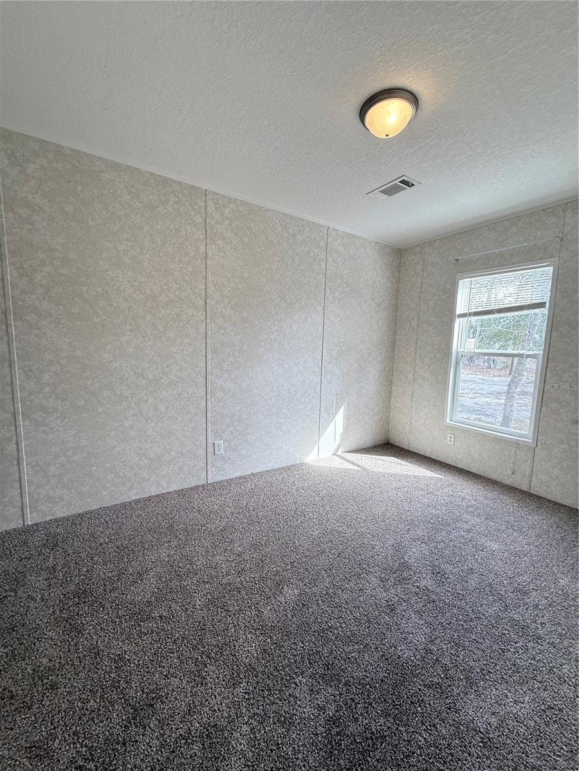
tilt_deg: -6.5
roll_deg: -1.7
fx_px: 312
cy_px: 386
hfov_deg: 85.7
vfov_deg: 102.1
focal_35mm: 14
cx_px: 290
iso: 100
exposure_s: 1/120
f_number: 2.2
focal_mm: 2.22
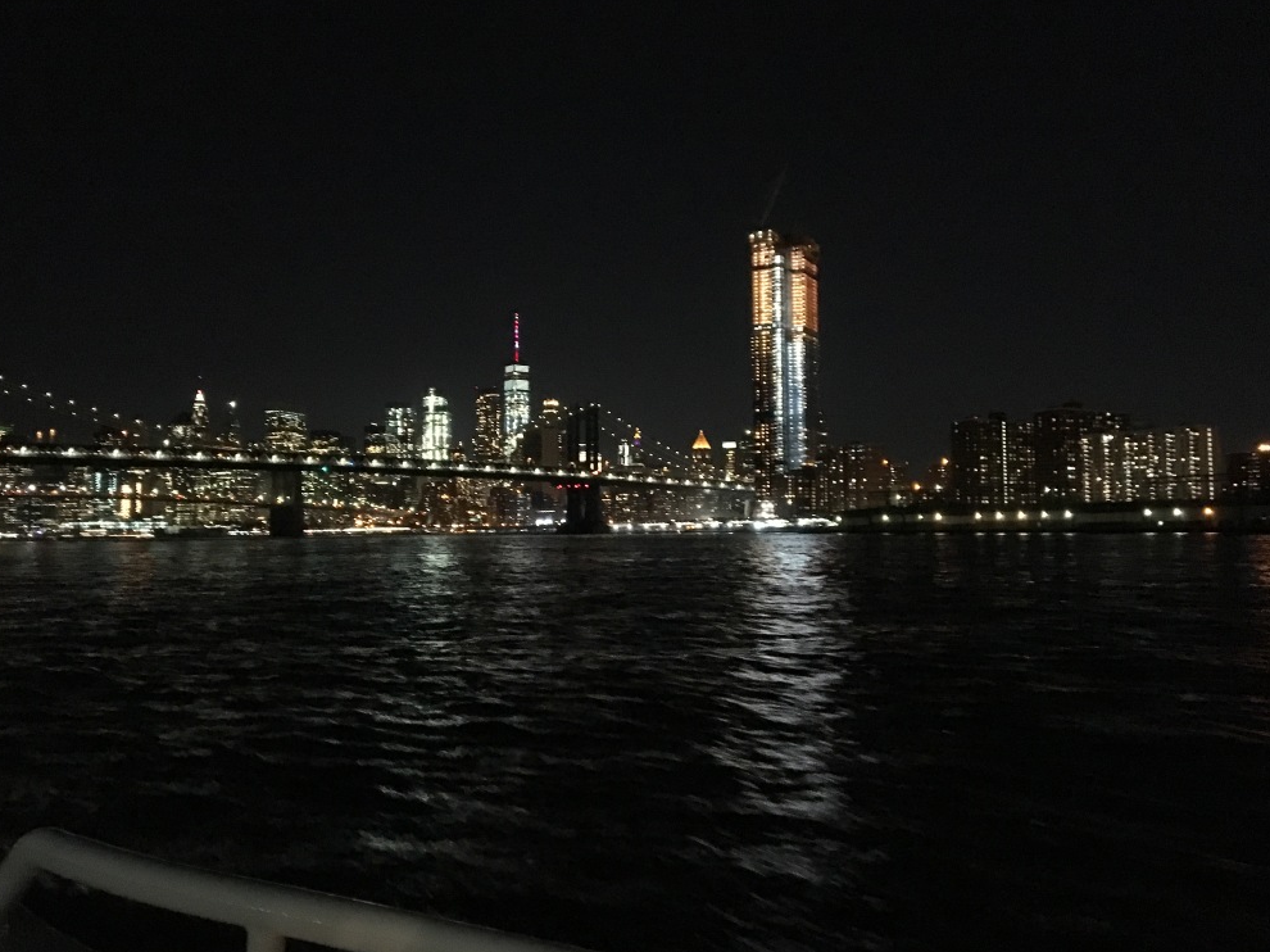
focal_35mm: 30
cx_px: 621
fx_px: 1100
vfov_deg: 46.8
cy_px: 468
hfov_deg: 60.0
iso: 1250
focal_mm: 4.15
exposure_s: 1/15
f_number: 2.2
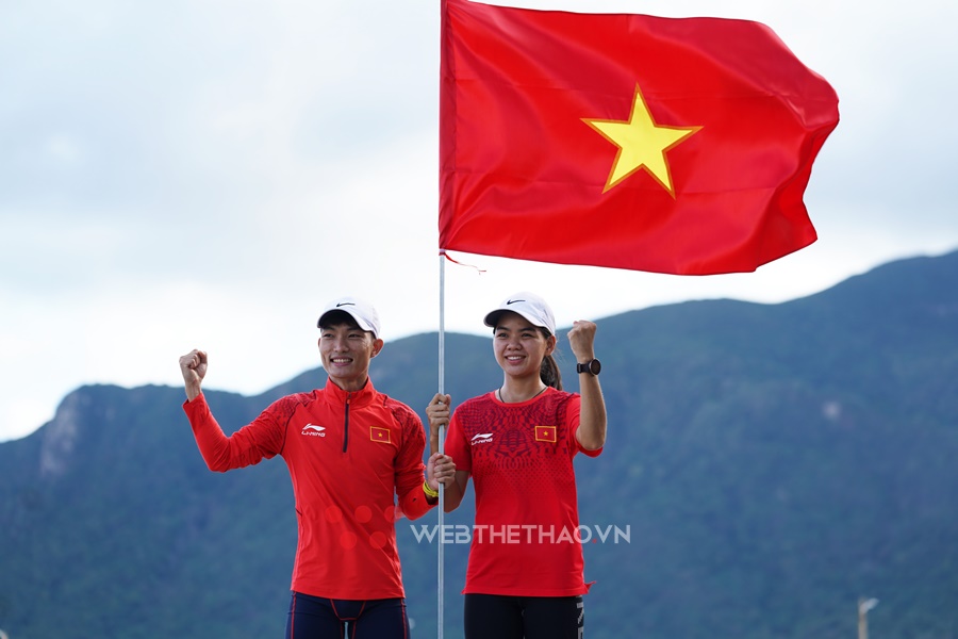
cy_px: 320
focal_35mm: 102
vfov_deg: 13.4
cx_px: 479
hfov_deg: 20.0
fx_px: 2714
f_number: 3.2
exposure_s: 1/500
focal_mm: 102
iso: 100
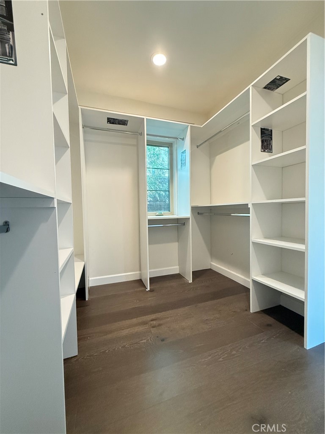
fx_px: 175
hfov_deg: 85.7
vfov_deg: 102.1
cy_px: 217
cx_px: 162
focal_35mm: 14
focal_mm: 2.22
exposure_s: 1/120
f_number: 2.2
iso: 640
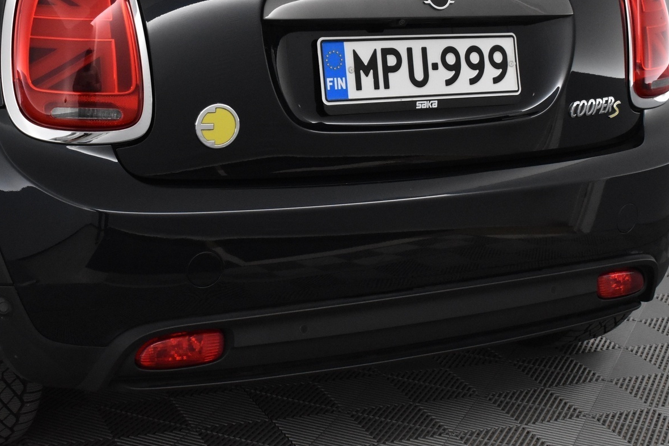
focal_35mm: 70
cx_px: 256
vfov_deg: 19.4
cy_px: 154
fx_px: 1301
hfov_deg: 28.7
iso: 3200
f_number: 6.3
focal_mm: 34
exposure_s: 1/160
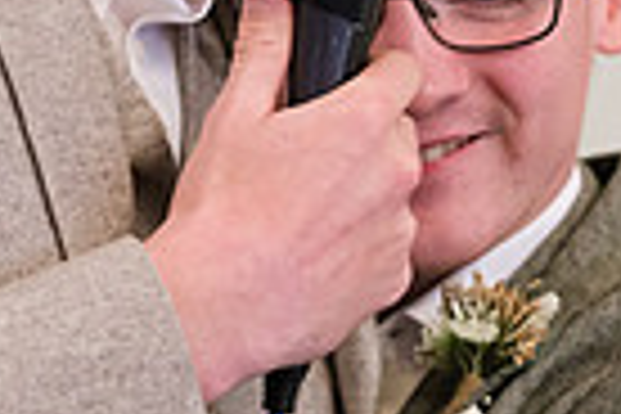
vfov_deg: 2.4
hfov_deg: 3.6
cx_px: 333
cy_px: 11
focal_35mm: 575
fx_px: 9918
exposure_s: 1/160
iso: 2000
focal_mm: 90
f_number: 2
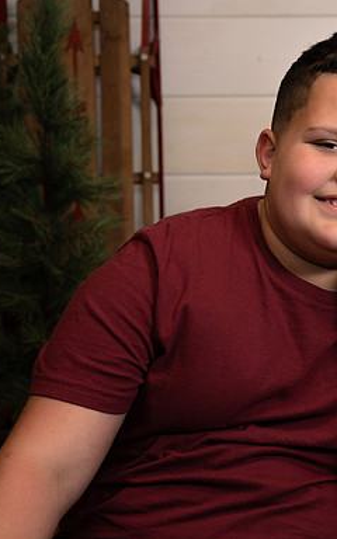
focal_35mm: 100
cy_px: 269
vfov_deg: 20.8
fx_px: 1469
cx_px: 386
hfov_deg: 12.8
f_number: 6.3
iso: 400
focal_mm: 65
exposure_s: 1/250
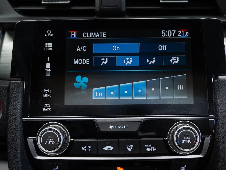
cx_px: 130
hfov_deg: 50.2
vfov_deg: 38.9
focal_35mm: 37
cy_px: 84
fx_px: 240
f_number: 3.5
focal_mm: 31.1
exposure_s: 1/40
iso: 640
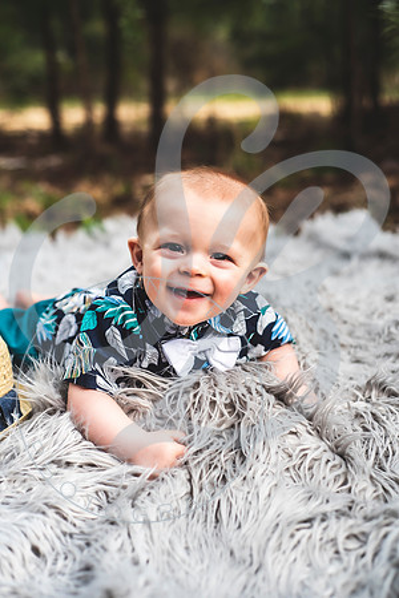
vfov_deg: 39.6
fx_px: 831
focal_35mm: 50
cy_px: 299
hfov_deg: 27.0
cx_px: 200
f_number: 2.8
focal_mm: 50
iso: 100
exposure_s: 1/1600
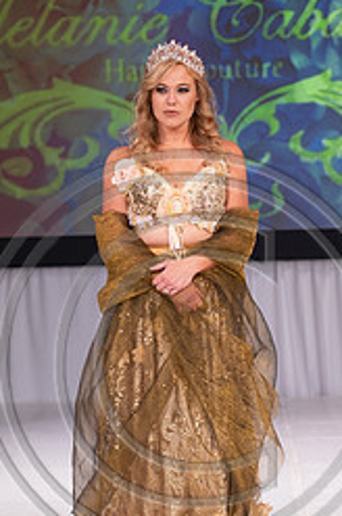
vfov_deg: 10.1
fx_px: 2915
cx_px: 187
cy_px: 359
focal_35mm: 204
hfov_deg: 6.7
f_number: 5.6
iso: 2000
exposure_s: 1/400
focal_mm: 112
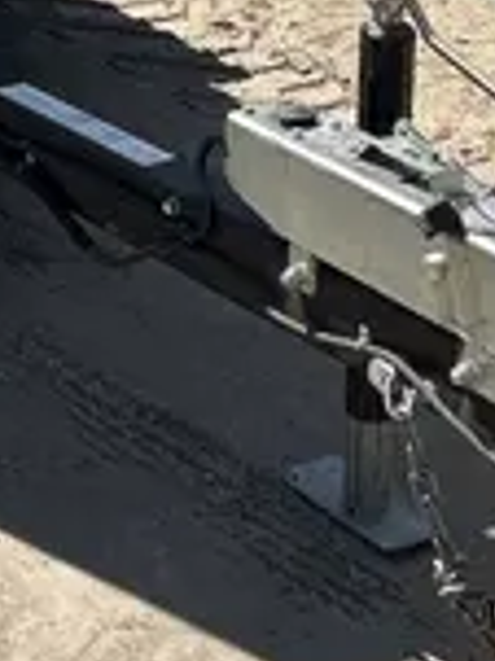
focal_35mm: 126
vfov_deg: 15.0
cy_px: -199
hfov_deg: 11.3
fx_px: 2406
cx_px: -237
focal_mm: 5.7
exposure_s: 1/3968
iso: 50
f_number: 1.5
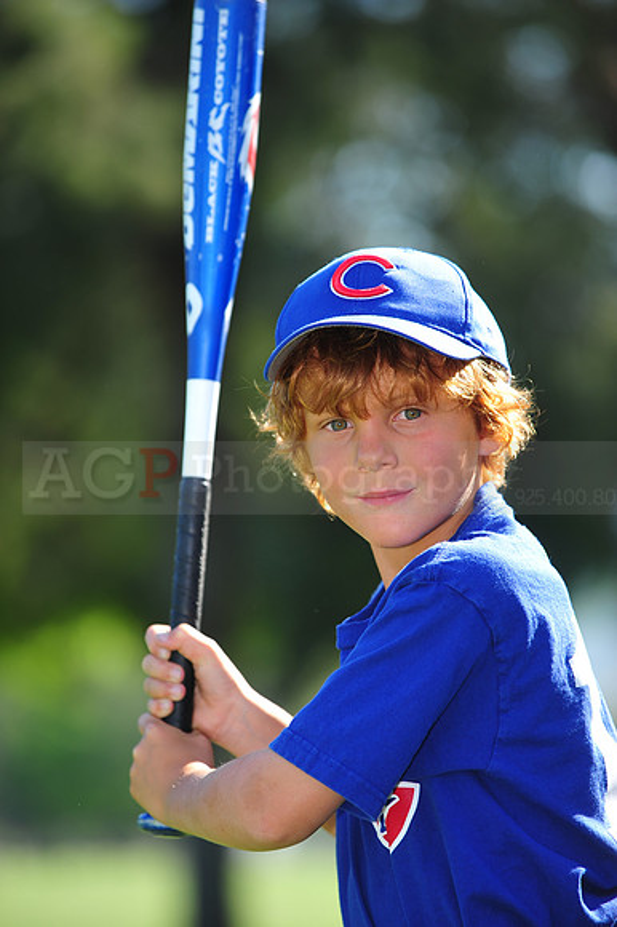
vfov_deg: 10.3
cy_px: 464
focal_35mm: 200
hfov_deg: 6.9
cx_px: 308
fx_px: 5147
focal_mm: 200
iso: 200
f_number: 4.5
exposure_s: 1/400
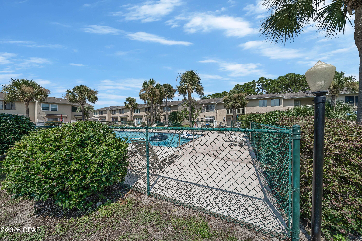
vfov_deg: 90.0
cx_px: 181
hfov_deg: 112.6
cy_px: 120
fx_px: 121
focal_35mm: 12
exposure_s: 1/800
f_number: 5
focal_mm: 12
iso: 100
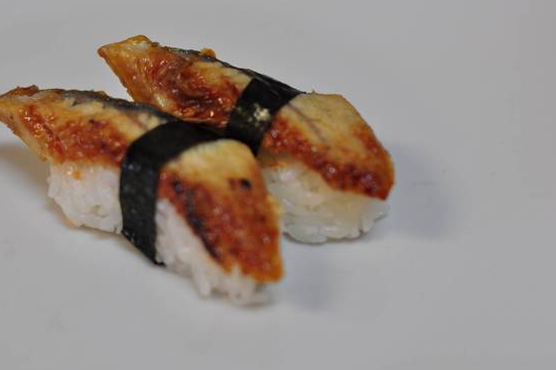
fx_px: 1389
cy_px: 159
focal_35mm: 90
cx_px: 226
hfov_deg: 22.6
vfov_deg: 15.2
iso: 200
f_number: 2.8
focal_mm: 50
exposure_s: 1/40
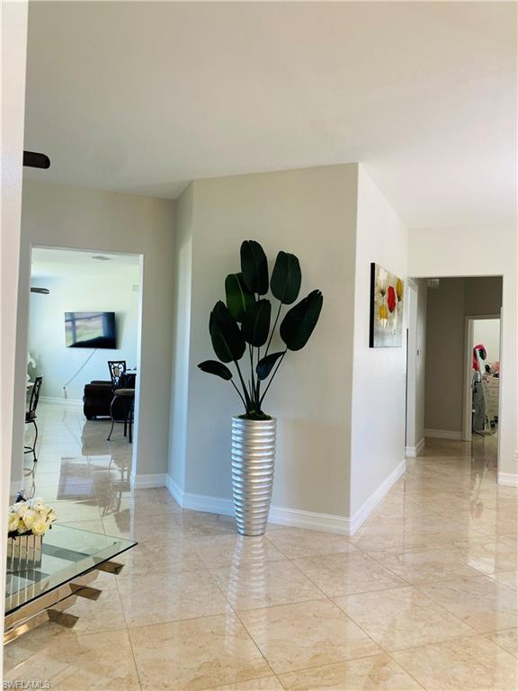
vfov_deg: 67.3
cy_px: 346
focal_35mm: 26
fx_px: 519
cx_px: 259
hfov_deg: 53.1
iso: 64
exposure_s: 1/60
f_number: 1.8
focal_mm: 4.25
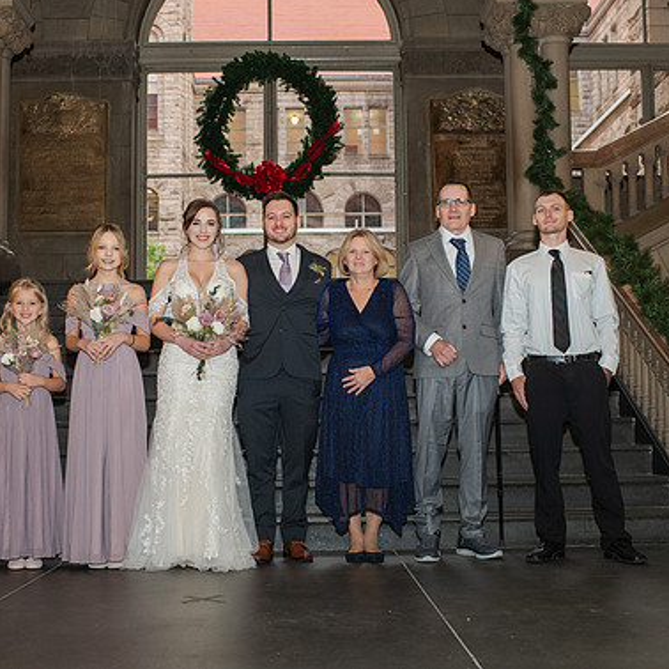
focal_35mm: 51
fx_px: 1115
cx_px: 305
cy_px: 345
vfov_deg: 33.4
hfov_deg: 33.4
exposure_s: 1/200
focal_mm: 35
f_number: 3.5
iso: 1000
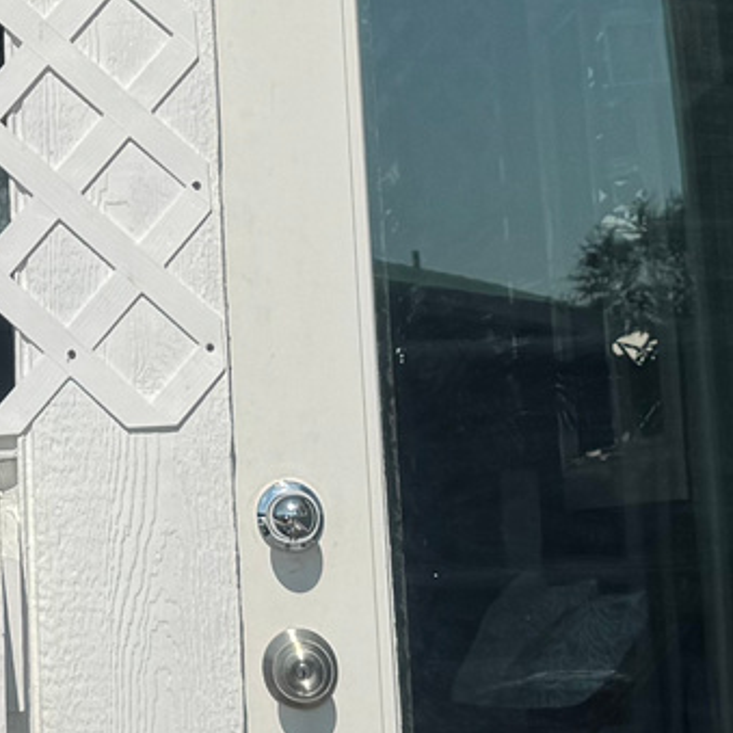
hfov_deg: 13.3
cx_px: -112
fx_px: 3066
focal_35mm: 128
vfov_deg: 13.0
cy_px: -296
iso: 80
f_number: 1.78
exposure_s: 1/12346
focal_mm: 6.76
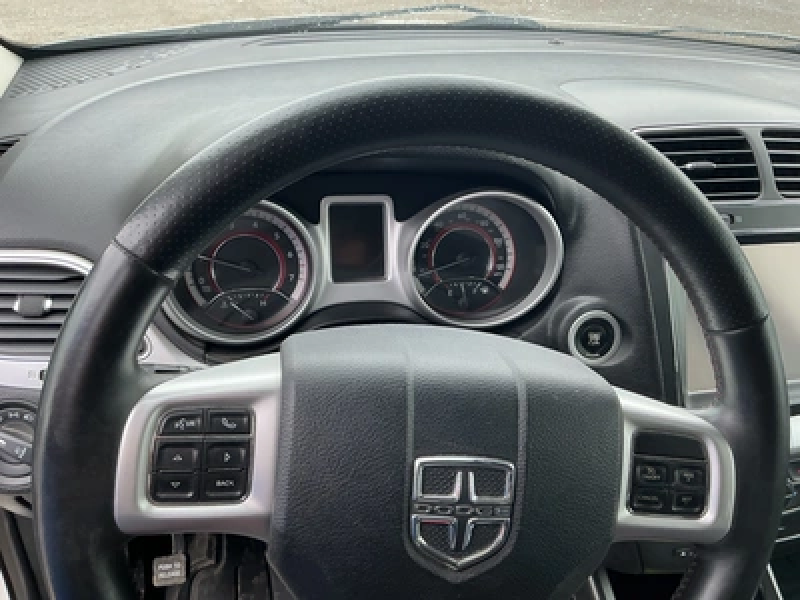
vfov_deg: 49.7
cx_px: 400
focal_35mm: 28
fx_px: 647
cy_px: 300
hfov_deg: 63.4
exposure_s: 1/122
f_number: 1.8
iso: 25
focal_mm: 3
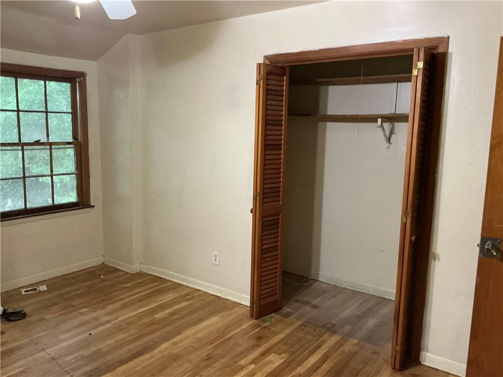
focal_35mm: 28
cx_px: 252
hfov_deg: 63.4
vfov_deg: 49.7
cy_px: 188
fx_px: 407
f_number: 1.8
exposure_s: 1/30
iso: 250
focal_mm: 3
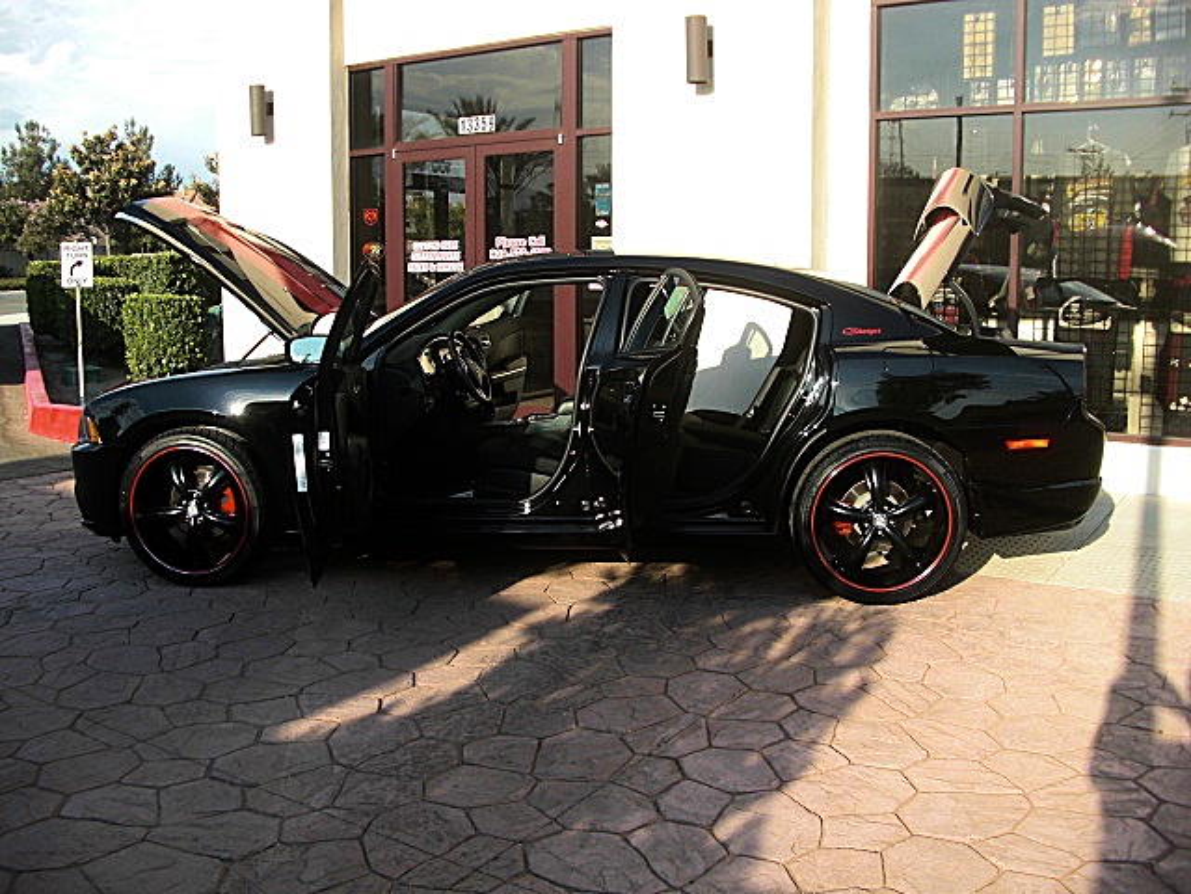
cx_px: 596
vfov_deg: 39.7
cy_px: 447
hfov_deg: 51.4
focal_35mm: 36
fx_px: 1239
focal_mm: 6.3
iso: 50
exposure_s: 1/320
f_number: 2.8
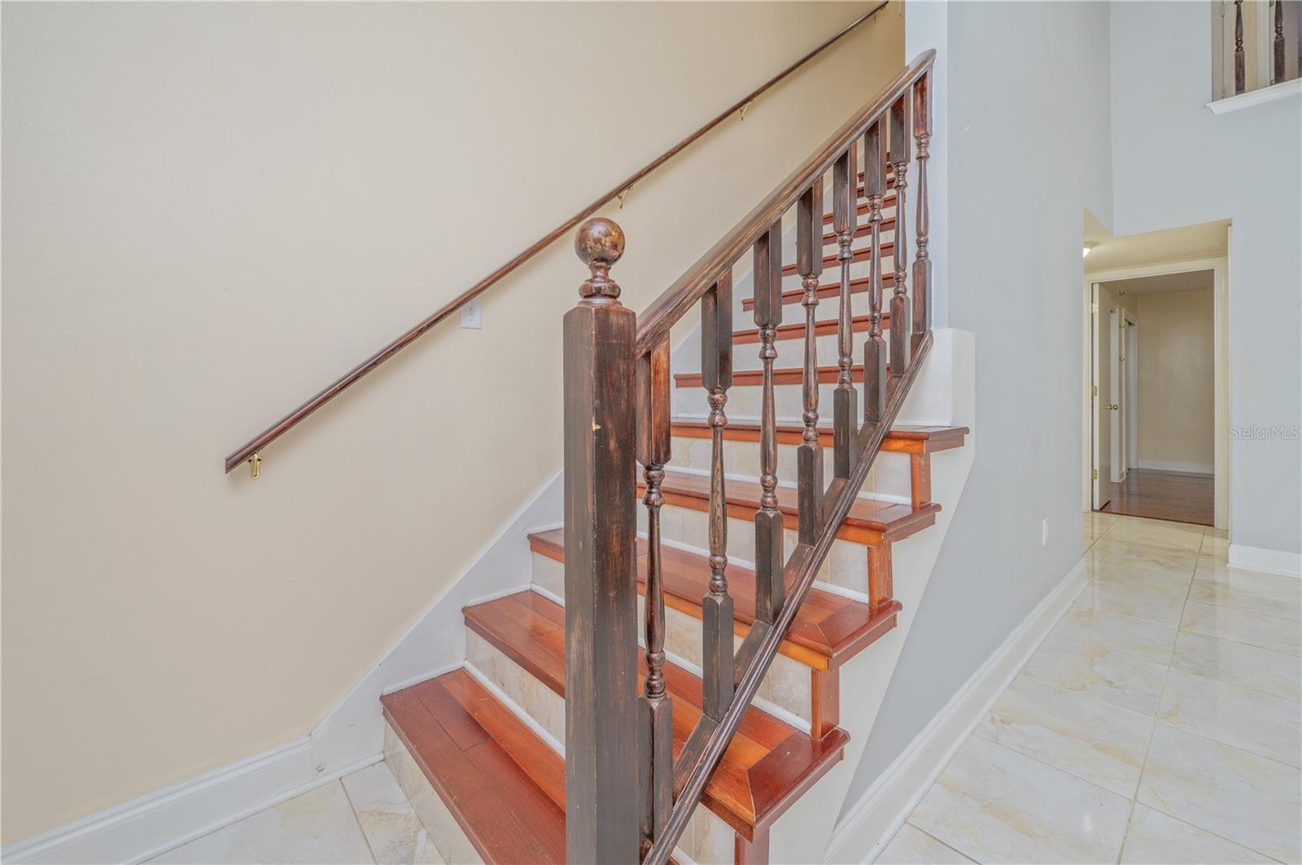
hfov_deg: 104.3
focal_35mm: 14
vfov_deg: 81.1
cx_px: 651
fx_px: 506
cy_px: 432
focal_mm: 14
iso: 640
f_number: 9
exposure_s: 1/50
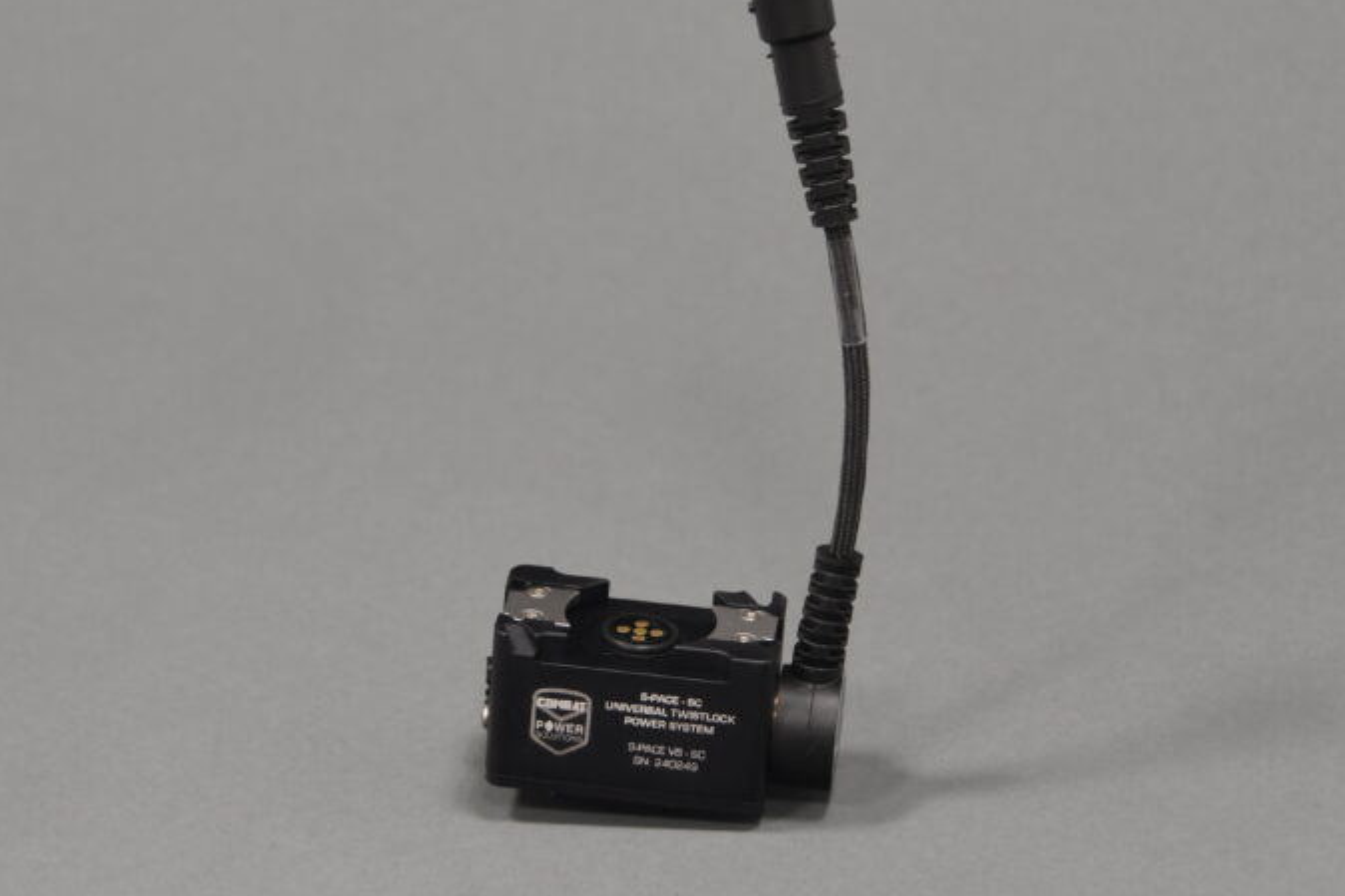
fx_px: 6984
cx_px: 567
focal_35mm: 187
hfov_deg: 11.0
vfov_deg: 7.3
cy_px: 480
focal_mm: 82
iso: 500
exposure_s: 1/8
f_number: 5
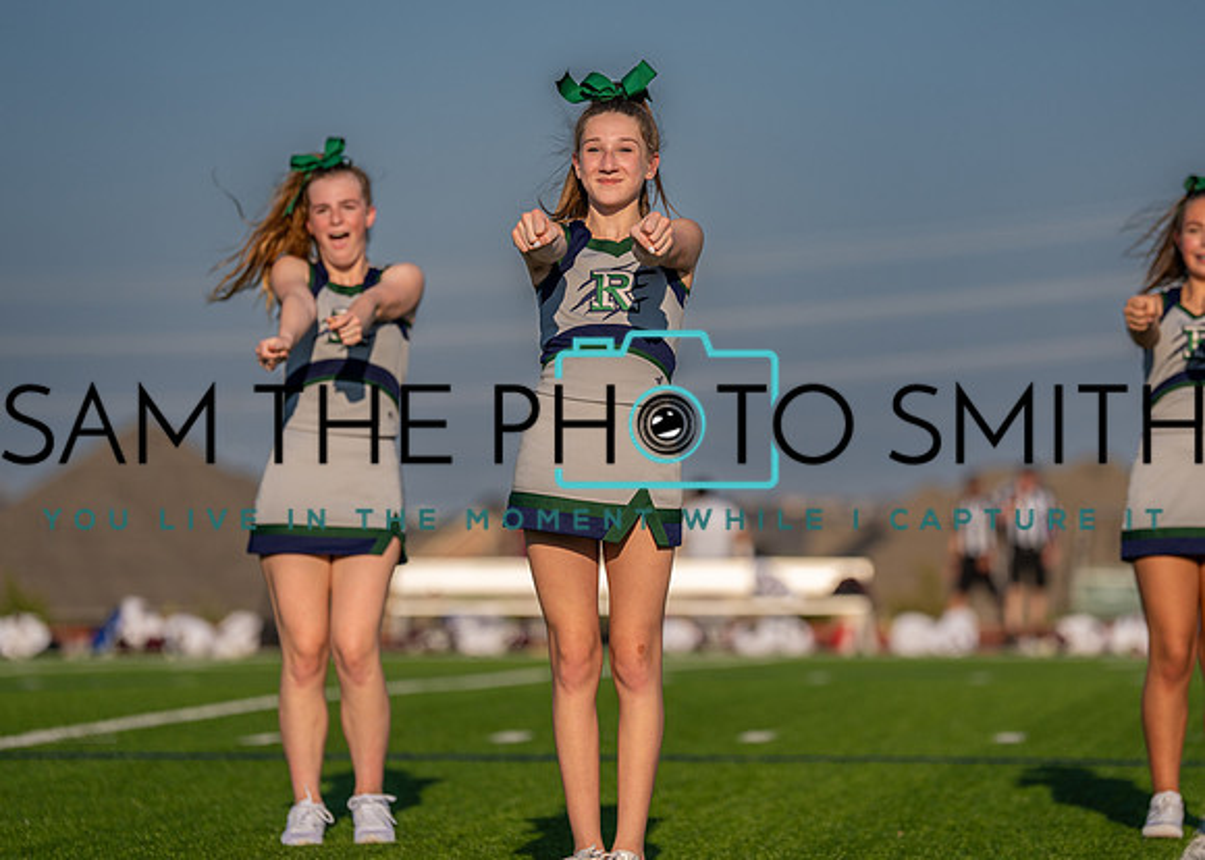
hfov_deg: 11.2
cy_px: 354
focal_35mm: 179
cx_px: 662
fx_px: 6128
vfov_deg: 8.0
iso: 100
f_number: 2.8
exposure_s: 1/5000
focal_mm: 144
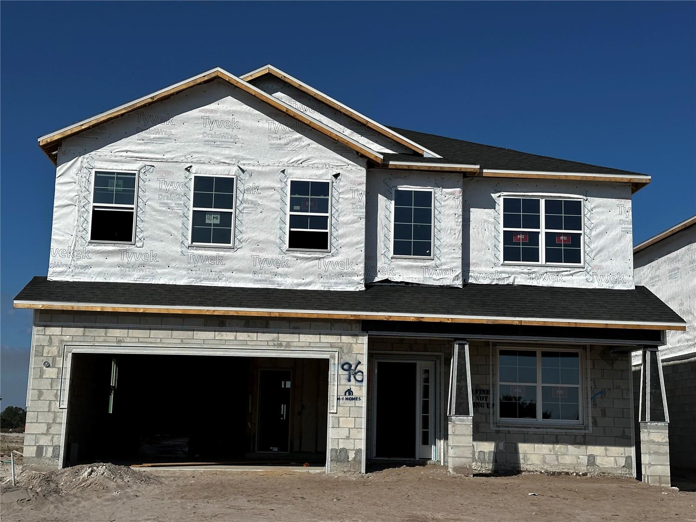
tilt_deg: +9.8
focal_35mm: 48
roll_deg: -1.7
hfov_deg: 39.7
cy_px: 261
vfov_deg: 30.3
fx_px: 965
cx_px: 348
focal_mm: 6.86
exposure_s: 1/10870
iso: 64
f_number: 1.78
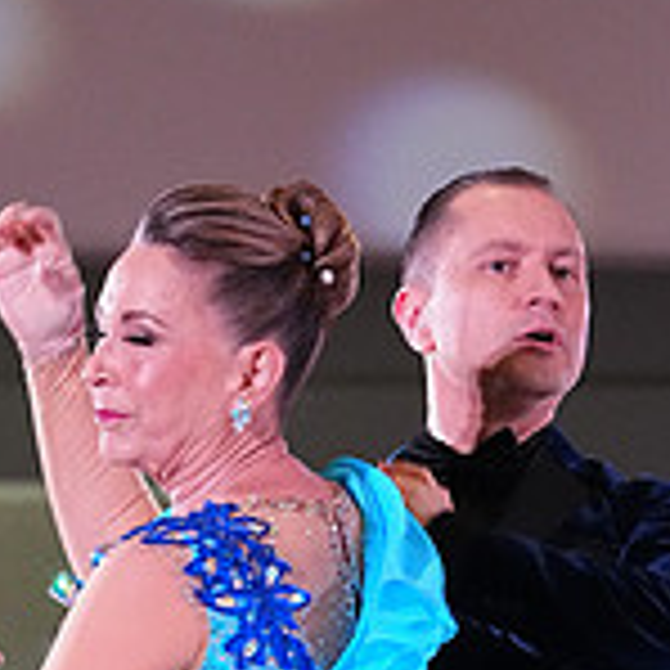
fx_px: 10796
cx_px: 353
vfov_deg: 3.5
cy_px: 1057
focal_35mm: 493
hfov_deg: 3.6
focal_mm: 149
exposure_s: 1/320
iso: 8000
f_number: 5.6
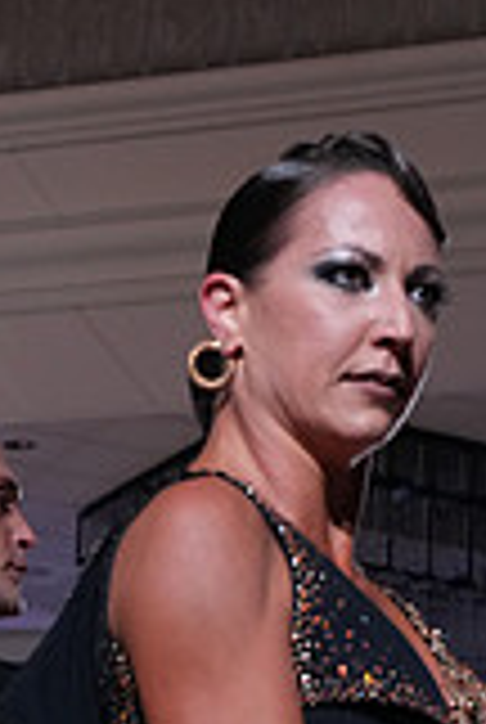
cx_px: 106
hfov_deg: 11.9
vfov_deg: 16.5
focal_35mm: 115
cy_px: 1003
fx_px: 2319
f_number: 5
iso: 2500
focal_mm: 32
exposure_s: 1/400
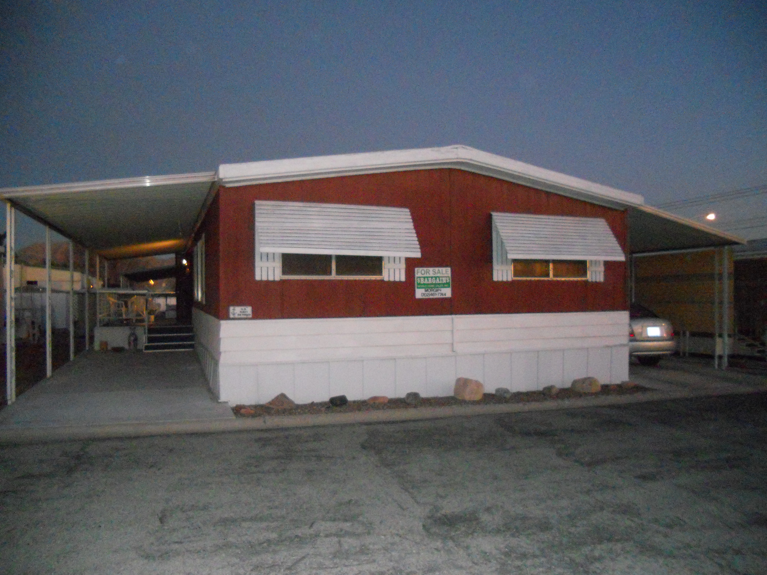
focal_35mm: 27
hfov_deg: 65.3
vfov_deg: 51.4
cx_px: 384
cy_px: 288
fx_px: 598
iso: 1000
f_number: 3.2
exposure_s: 1/25
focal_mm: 4.9
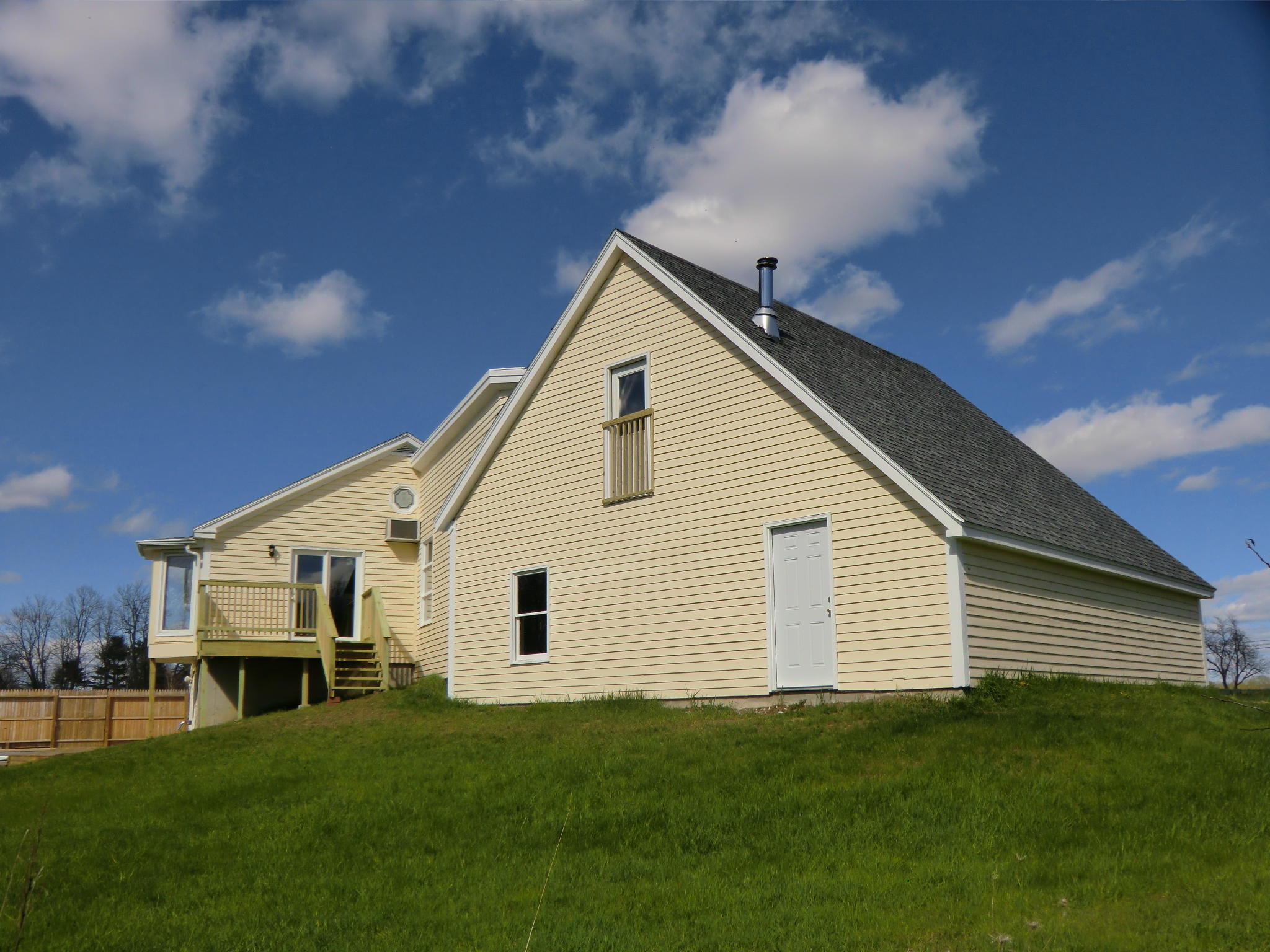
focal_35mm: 29
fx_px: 1064
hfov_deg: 61.7
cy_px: 476
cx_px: 635
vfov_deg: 48.2
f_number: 7.9
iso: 64
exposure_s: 1/320
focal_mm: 5.2
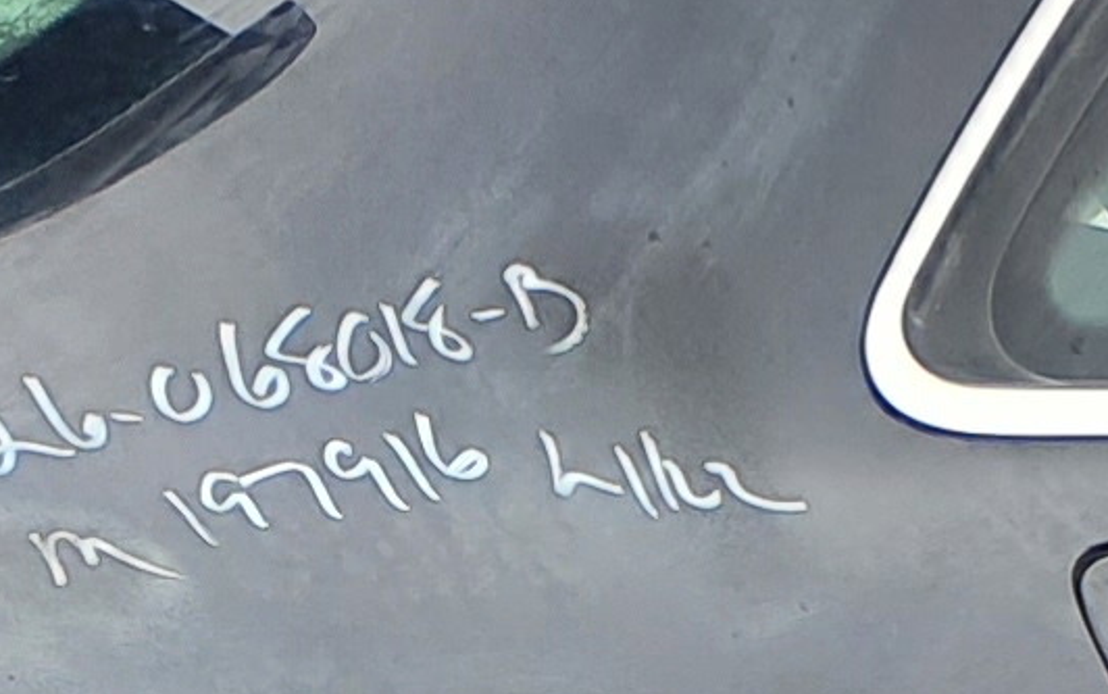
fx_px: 6706
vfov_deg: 5.9
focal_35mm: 222
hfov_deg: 9.4
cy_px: 779
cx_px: 346
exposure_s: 1/804
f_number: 1.9
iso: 40
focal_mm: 3.58
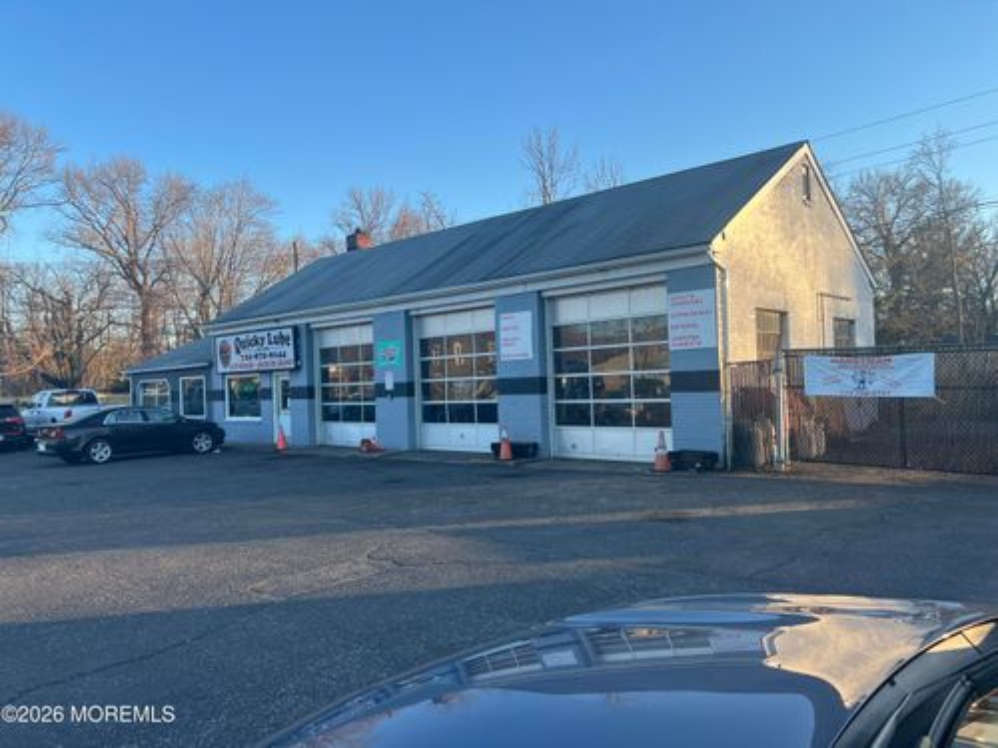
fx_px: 750
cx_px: 499
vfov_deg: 53.1
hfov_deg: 67.3
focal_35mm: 26
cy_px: 374
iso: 50
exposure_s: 1/814
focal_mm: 5.7
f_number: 1.5
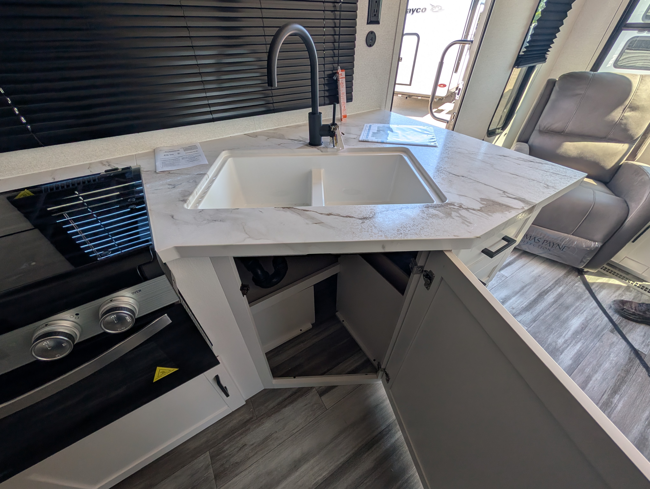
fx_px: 226
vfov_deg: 94.6
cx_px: 325
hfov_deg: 110.5
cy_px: 244
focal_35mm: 12
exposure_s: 1/213
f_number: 1.7
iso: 46
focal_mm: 2.02
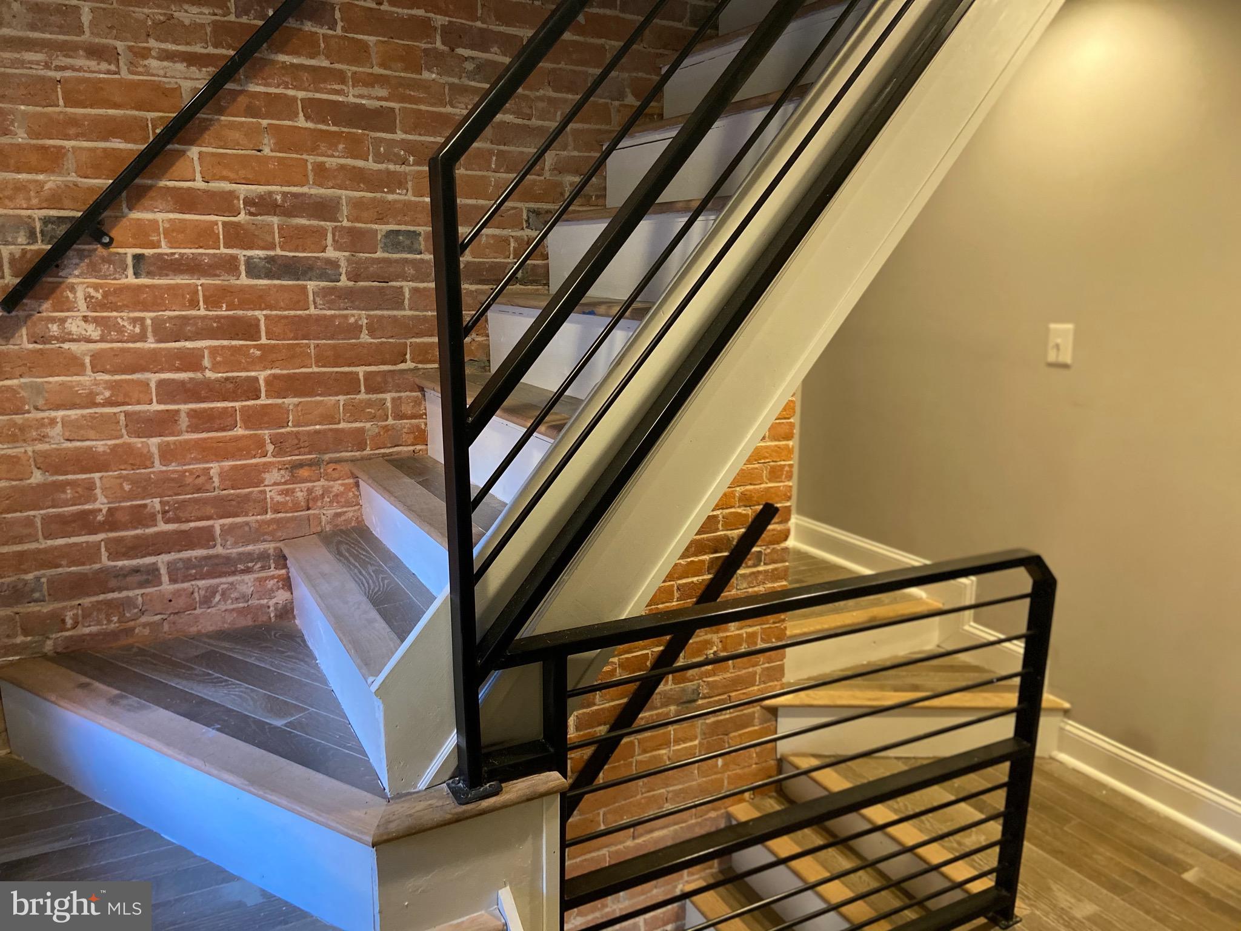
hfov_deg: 67.3
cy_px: 466
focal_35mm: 26
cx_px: 620
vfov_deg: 53.1
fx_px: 932
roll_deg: -0.6
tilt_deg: -11.9
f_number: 1.8
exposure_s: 1/40
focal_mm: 4.25
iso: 400
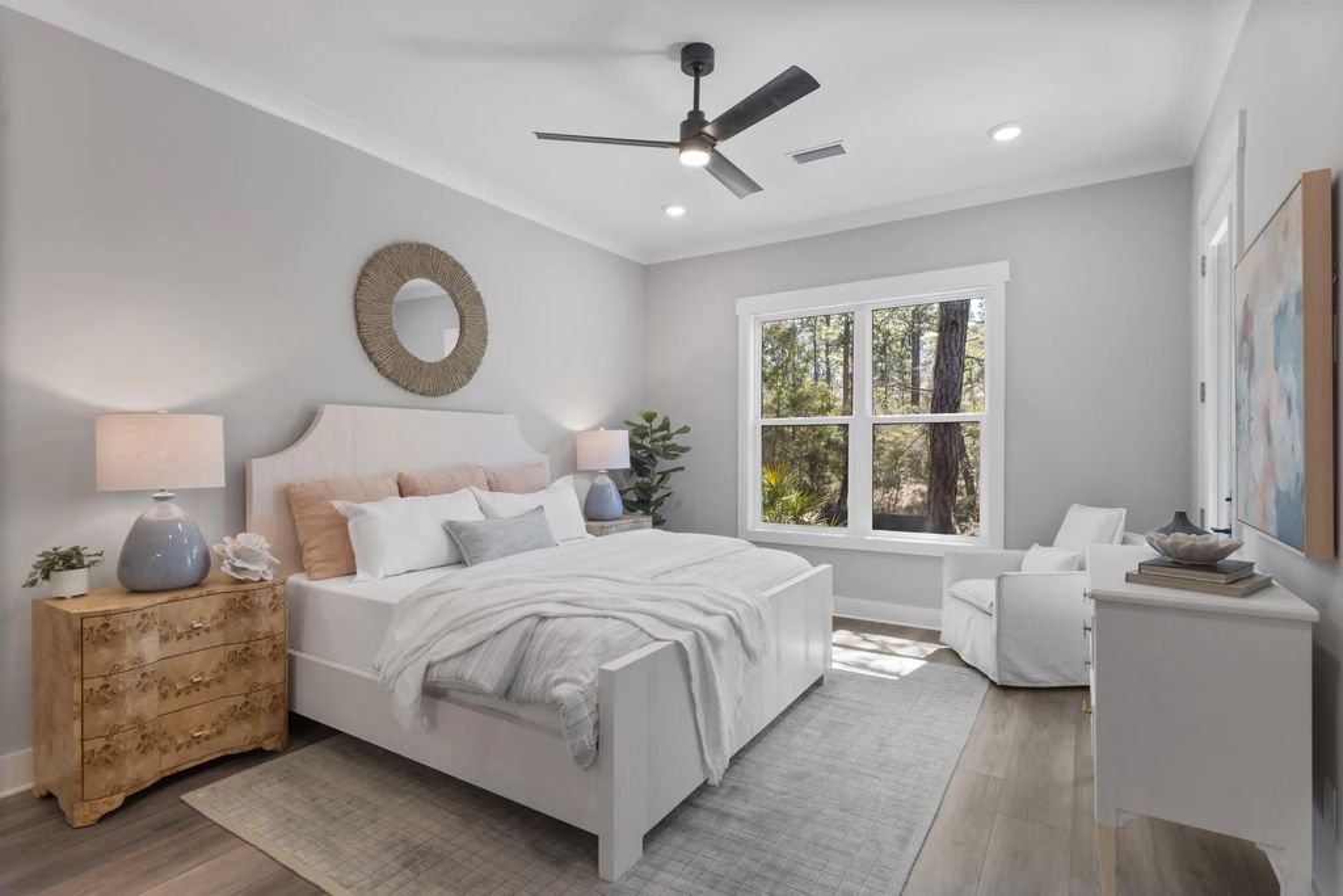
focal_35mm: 17
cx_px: 672
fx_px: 634
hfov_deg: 93.3
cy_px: 448
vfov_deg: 70.5
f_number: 7.1
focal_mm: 17
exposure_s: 1/2
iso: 100
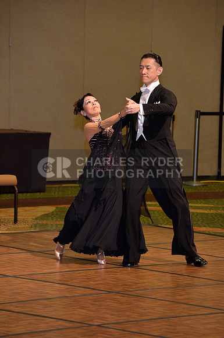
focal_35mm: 200
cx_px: 112
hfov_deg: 6.8
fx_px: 1872
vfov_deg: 10.3
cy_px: 169
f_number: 6.3
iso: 2000
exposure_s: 1/200
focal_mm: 200
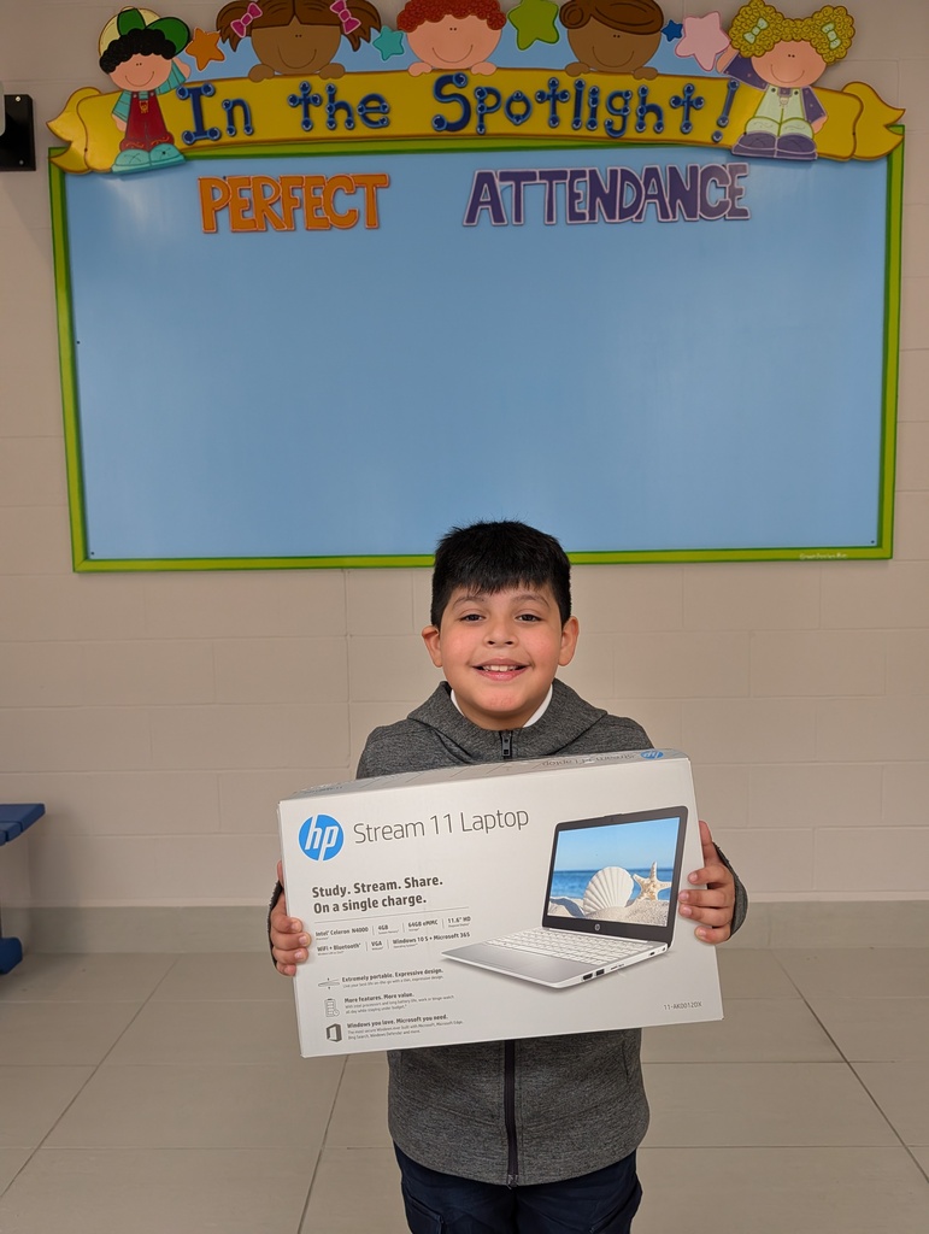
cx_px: 464
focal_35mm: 24
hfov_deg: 56.9
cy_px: 617
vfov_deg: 71.5
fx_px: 857
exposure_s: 1/1361
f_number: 1.68
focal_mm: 6.9
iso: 831
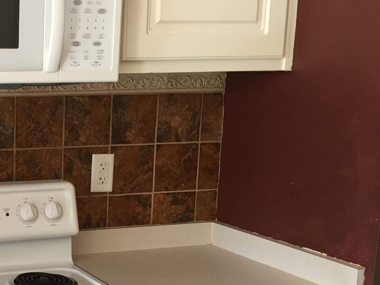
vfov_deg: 22.2
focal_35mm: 65
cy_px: 237
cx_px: -26
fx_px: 714
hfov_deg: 27.5
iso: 25
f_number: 2.2
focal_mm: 4.15
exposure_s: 1/15
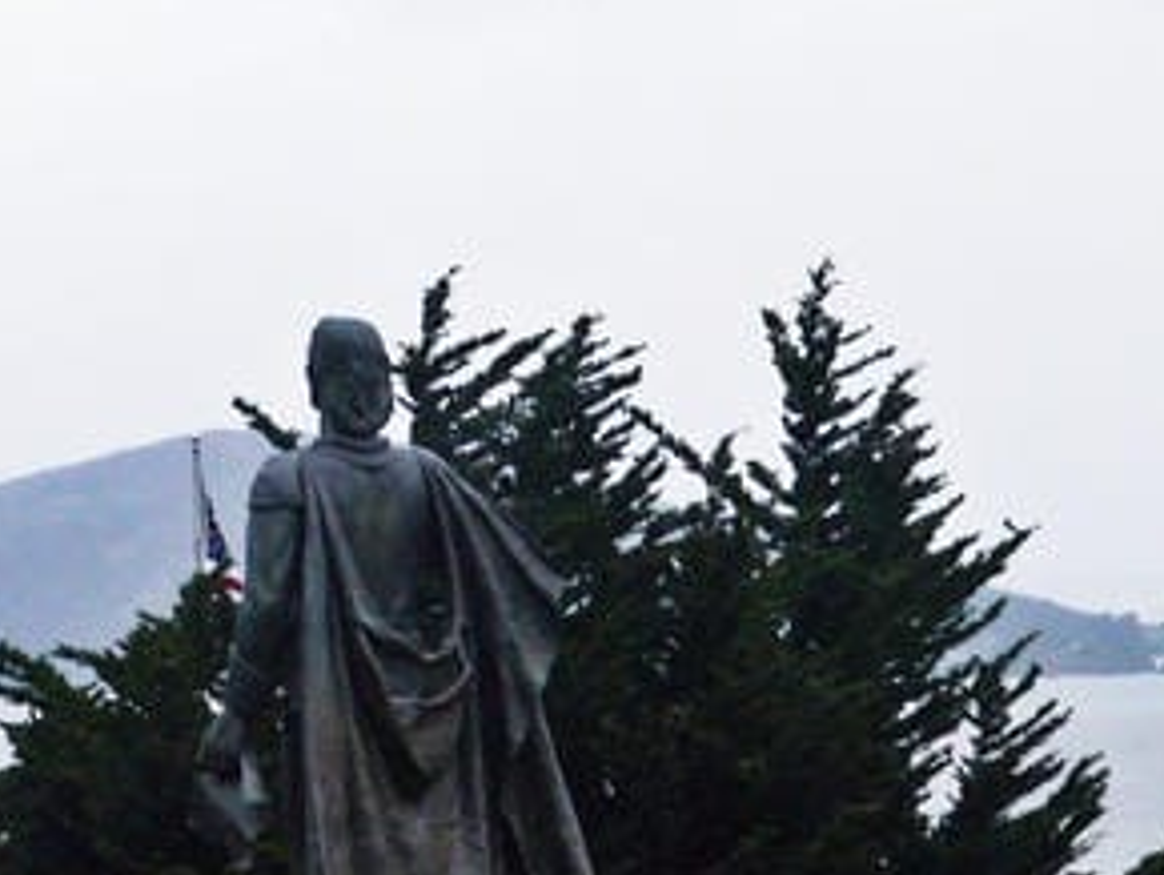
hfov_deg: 9.2
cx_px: 257
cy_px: 20
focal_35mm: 215
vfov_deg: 6.9
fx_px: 7236
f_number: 8
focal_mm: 26
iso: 160
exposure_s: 1/200
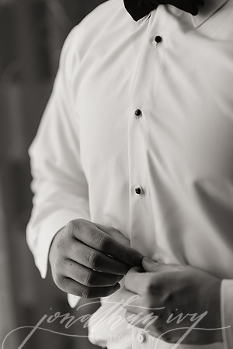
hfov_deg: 16.1
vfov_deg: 23.9
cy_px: 174
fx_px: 825
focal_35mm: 85
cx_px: 116
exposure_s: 1/640
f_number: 2.2
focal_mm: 85
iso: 400
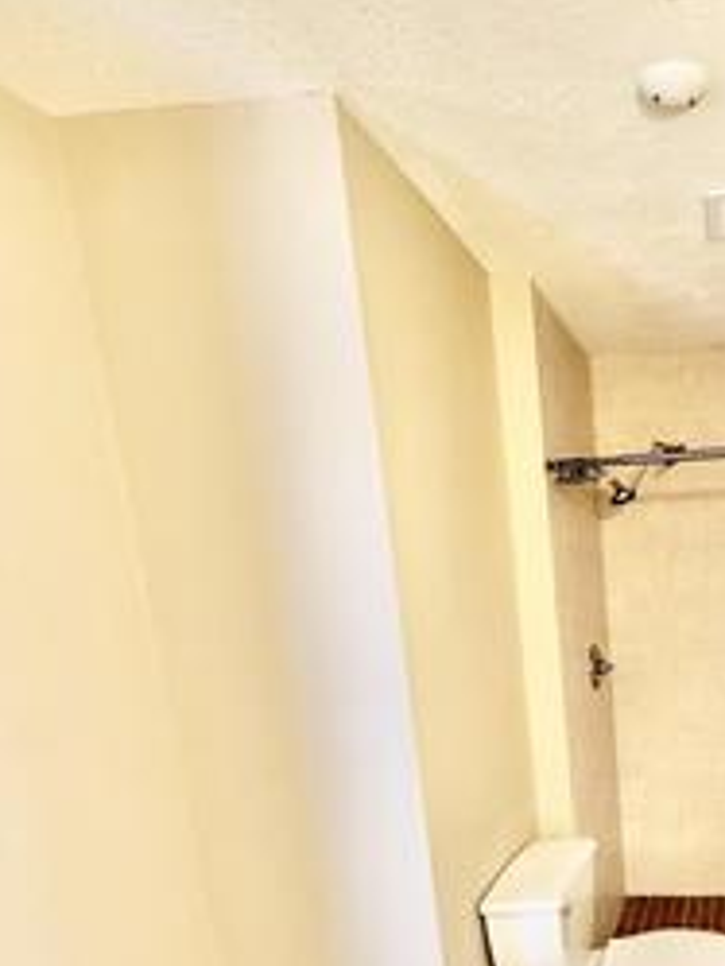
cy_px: 737
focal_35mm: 27
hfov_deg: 45.0
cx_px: 694
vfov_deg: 61.2
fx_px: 753
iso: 200
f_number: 2.2
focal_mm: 2.22
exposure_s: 1/60
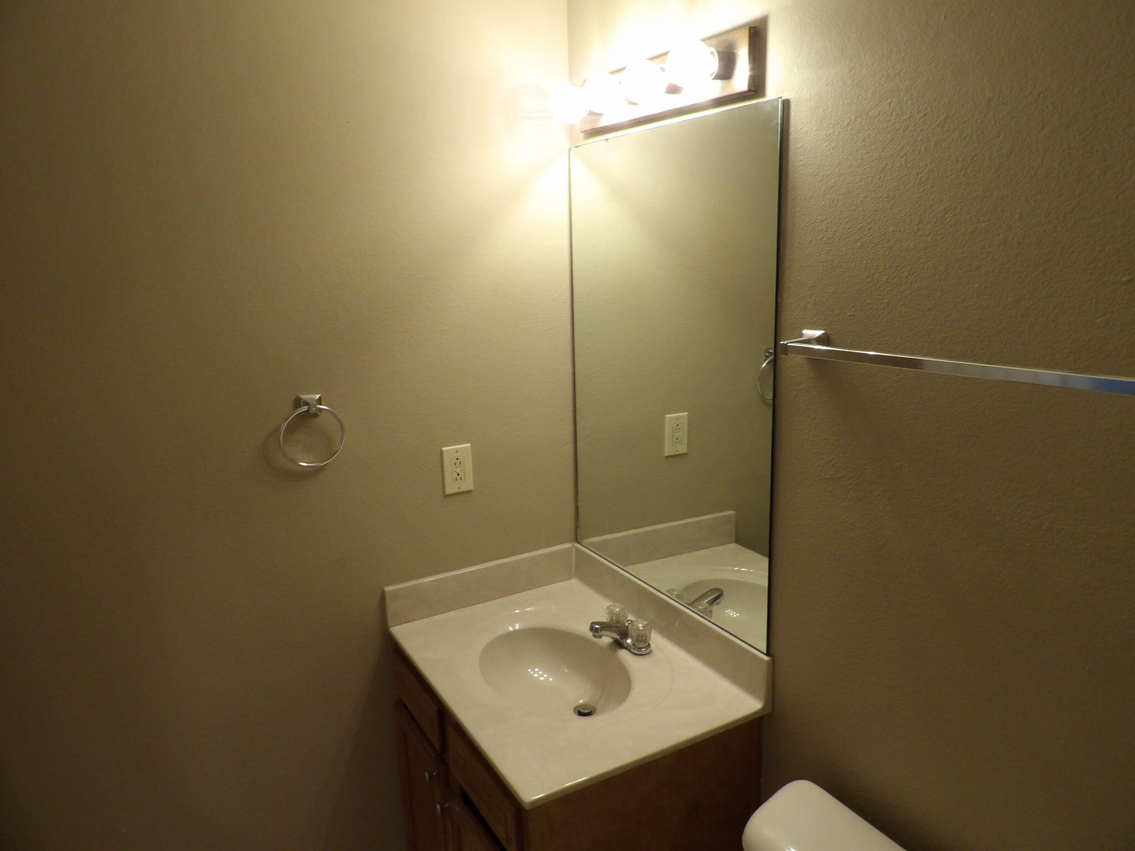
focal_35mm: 24
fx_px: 787
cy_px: 426
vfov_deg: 56.8
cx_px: 568
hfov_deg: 71.6
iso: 200
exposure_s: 1/32
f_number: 3.2
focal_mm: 4.3
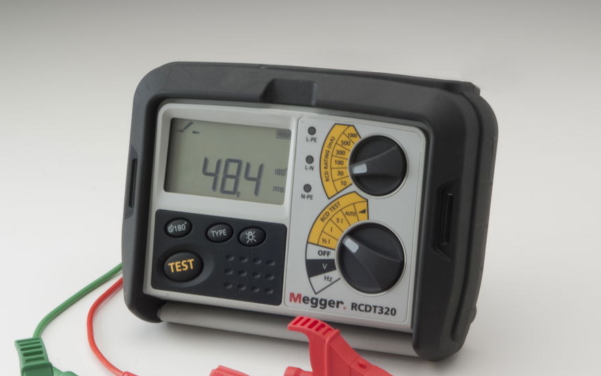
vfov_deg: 10.2
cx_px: 285
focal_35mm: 129
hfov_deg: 16.2
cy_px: 254
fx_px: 2113
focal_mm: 62
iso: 100
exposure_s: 1/50
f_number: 32
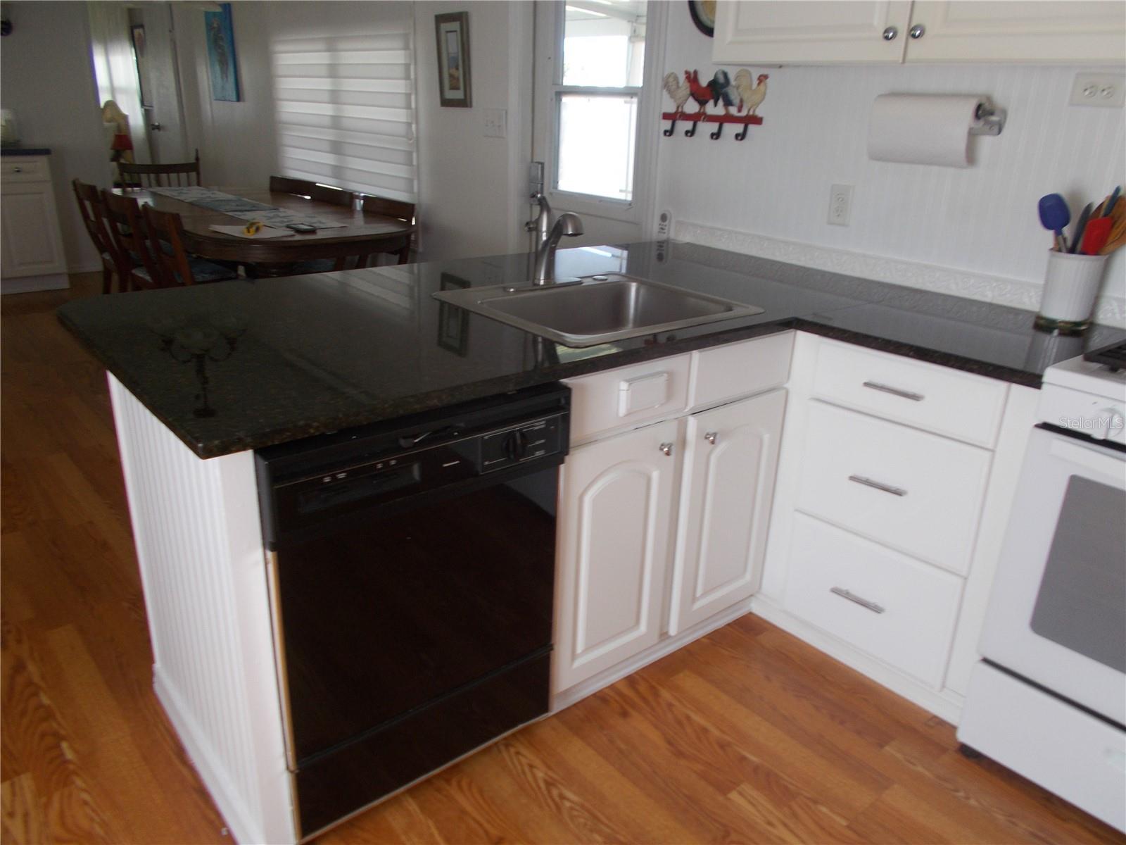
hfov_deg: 67.3
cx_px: 563
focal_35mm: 26
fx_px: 846
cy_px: 422
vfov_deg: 53.1
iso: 80
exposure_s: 1/25
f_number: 3.2
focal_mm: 4.6
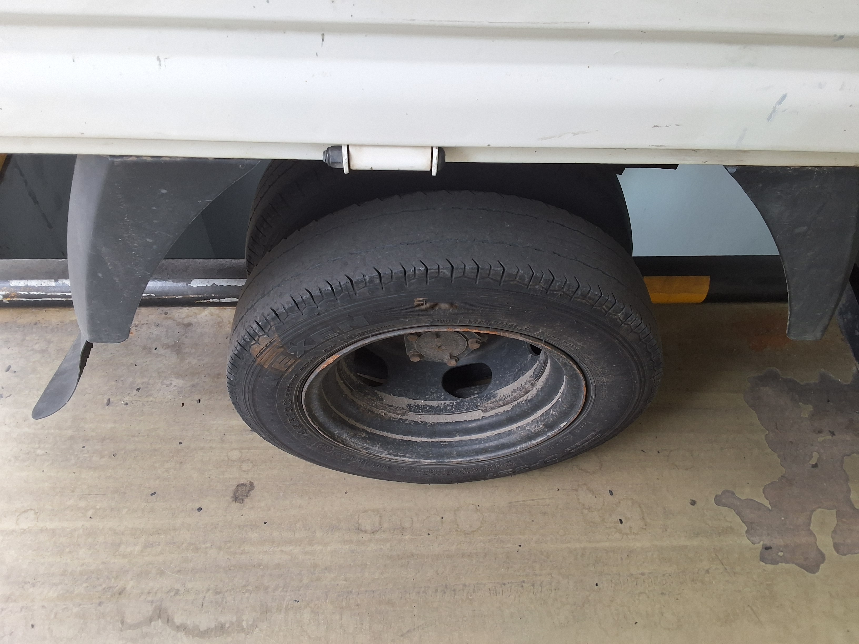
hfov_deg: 63.4
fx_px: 695
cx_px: 430
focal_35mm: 28
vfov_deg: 49.7
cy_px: 322
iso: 64
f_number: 1.9
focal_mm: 2.91
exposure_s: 1/120
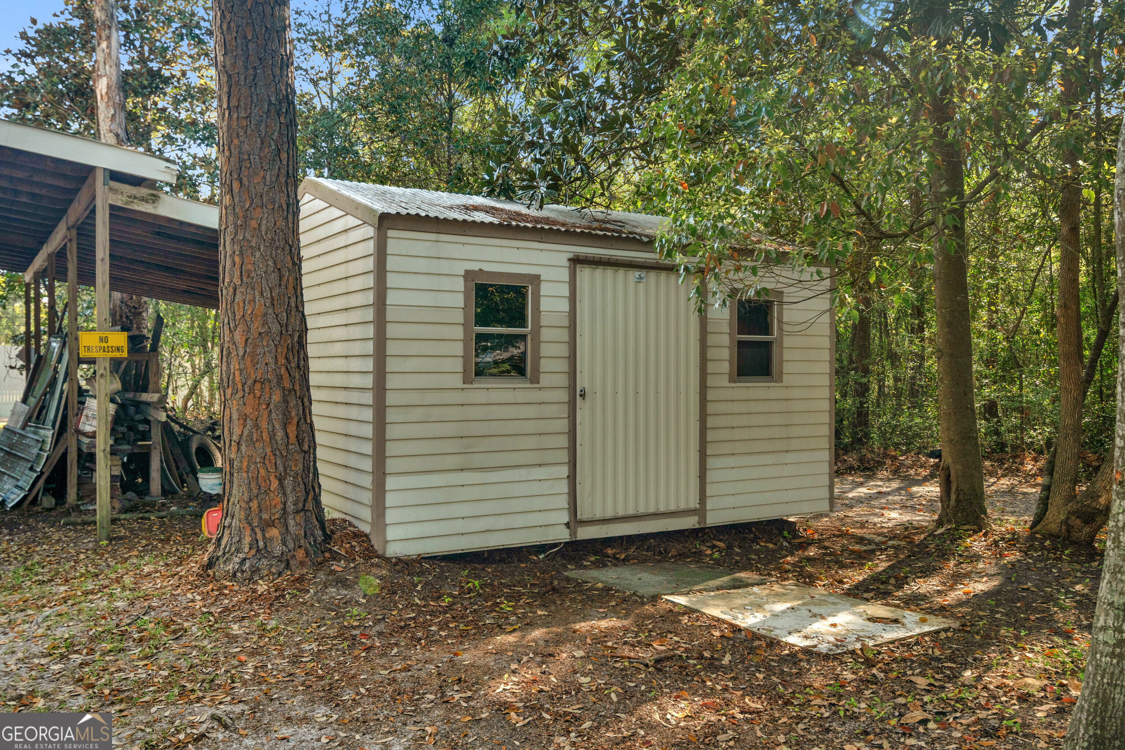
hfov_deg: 61.9
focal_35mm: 30
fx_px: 937
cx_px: 562
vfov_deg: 43.6
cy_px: 375
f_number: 7.1
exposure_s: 1/80
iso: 250
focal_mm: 20
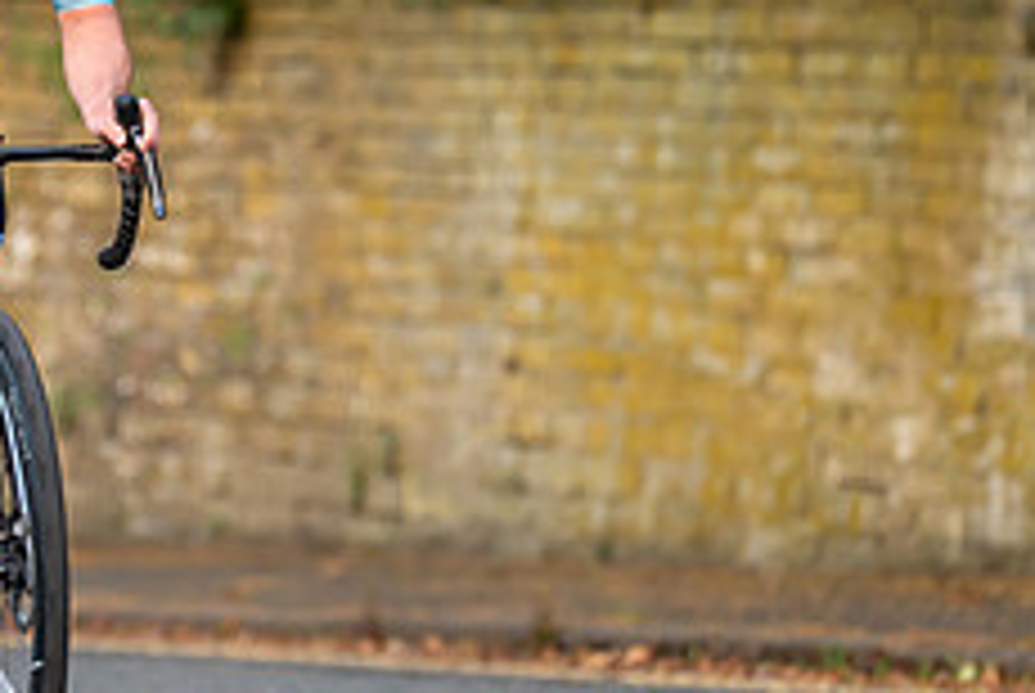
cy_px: 124
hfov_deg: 6.0
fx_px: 9787
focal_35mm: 340
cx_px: -90
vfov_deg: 4.1
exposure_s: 1/1000
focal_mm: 135
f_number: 2.8
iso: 1250
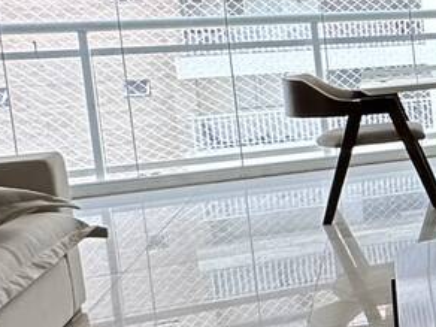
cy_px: 58
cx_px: 1054
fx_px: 869
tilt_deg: -6.0
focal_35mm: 69
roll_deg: +0.4
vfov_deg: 21.0
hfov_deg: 15.1
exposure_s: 1/120
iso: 80
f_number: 2.2
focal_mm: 2.22
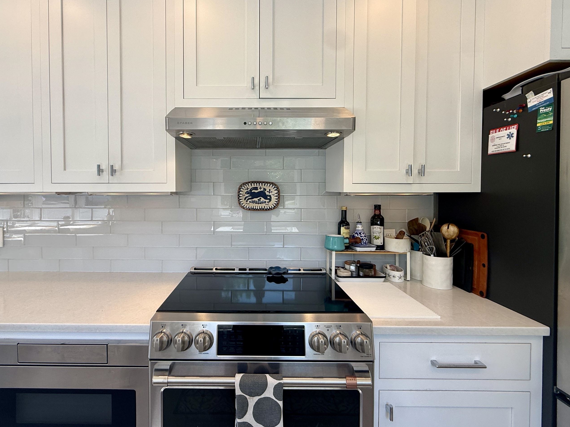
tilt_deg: +0.3
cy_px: 198
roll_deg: +0.4
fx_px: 280
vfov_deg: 74.6
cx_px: 251
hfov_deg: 90.6
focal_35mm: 17
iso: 50
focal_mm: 2.22
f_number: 2.2
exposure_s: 1/196
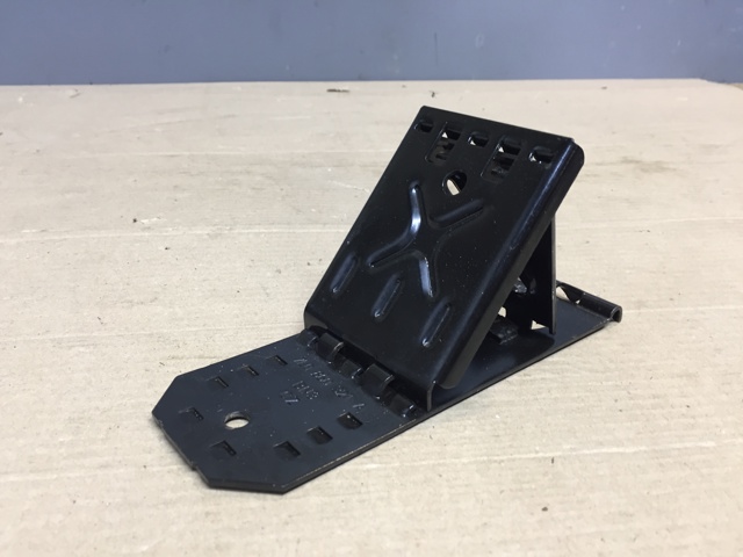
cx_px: 372
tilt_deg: -26.8
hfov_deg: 61.7
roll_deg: -1.8
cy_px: 278
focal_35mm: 29
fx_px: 622
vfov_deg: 48.2
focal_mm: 4.15
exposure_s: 1/33
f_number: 2.2
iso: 100
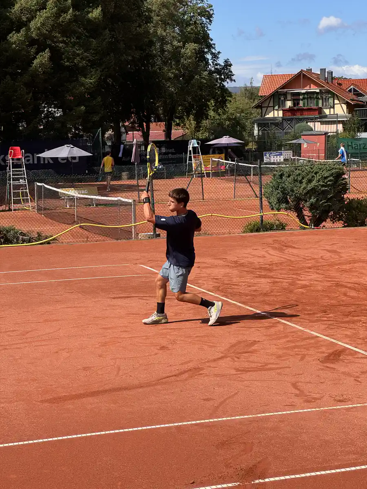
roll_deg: +2.8
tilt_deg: -5.5
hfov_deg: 19.1
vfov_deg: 25.3
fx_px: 1088
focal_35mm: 77
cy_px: 244
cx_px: 184
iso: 25
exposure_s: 1/732
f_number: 2.8
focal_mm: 9
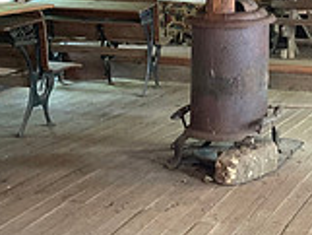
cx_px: 275
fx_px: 911
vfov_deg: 14.5
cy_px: 17
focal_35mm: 101
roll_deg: -2.8
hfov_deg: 19.1
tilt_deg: -3.9
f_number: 1.8
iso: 320
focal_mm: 3.99
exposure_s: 1/52
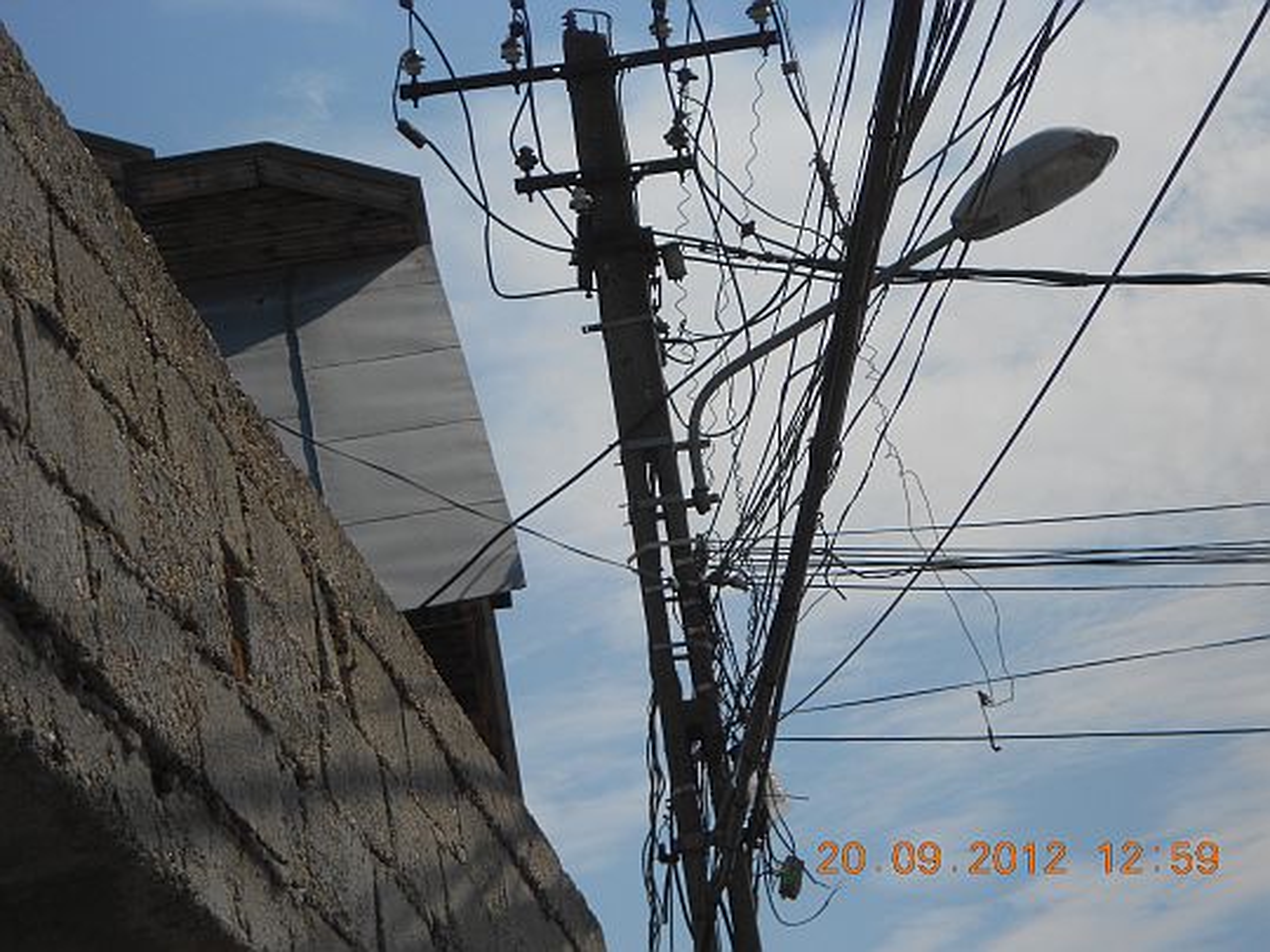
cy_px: 476
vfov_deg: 11.4
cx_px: 635
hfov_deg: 15.2
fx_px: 4769
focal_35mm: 130
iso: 80
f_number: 6.5
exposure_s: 1/1000
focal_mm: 23
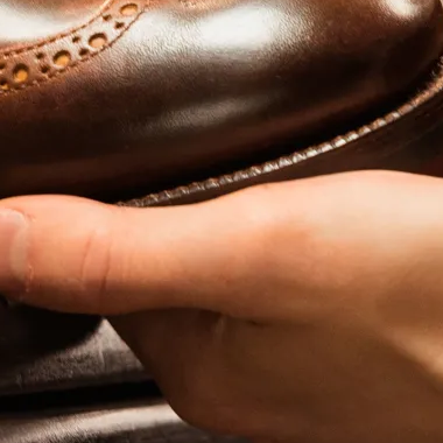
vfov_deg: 1.8
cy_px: -521
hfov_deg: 1.9
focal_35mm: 945
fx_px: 13682
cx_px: 242
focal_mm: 165
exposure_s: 1/200
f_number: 3.2
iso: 1000
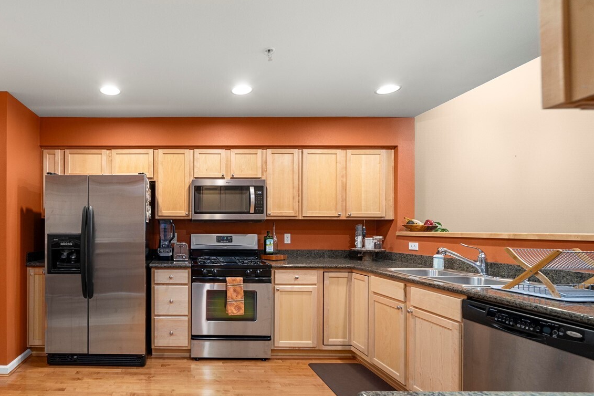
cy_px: 234
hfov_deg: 85.9
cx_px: 184
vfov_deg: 66.8
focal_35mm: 18
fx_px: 297
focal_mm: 12
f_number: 6.7
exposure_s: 1/2
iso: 1000
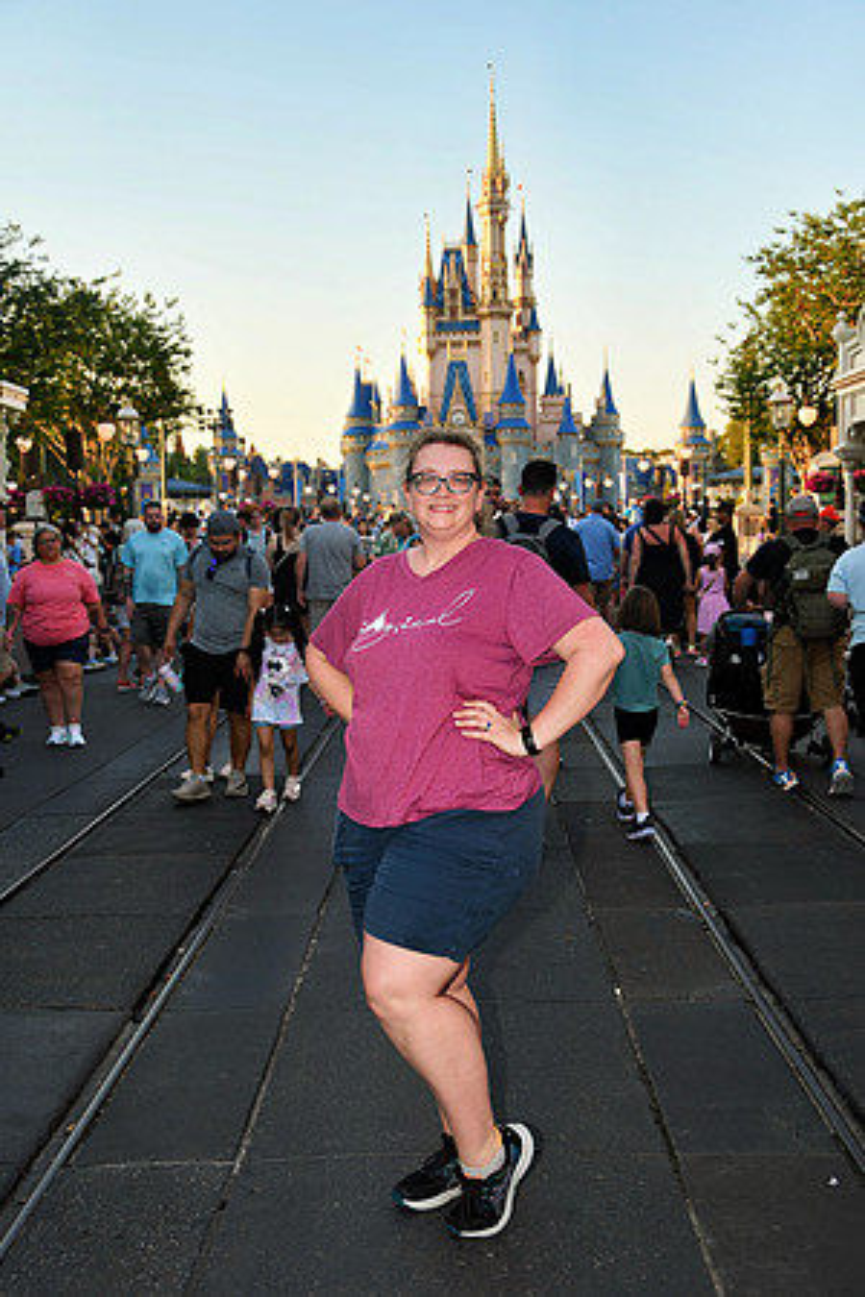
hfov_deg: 29.9
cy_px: 648
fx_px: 1622
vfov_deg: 43.6
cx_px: 432
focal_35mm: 45
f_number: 4.5
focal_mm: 30
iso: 100
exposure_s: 1/80
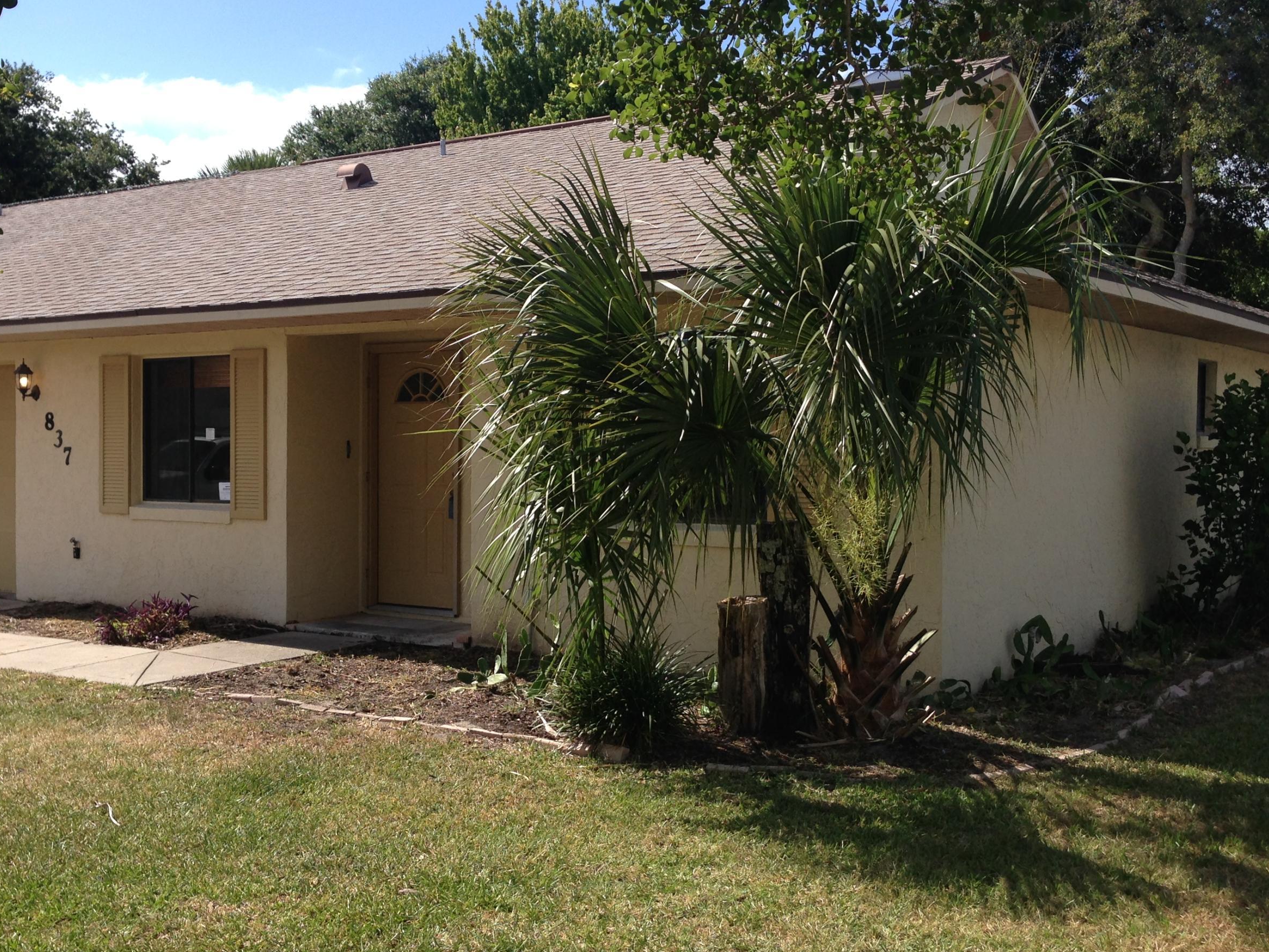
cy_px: 467
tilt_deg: -1.3
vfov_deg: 34.4
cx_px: 604
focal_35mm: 42
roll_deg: -0.6
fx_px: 1540
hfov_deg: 44.8
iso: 50
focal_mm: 4.12
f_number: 2.4
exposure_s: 1/1085
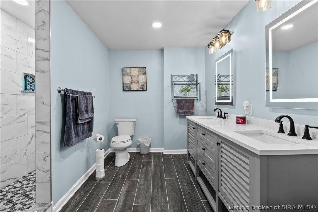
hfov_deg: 96.7
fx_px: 141
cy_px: 106
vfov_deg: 73.8
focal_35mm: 16
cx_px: 159
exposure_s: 1/2.5
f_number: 11
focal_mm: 16
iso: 400
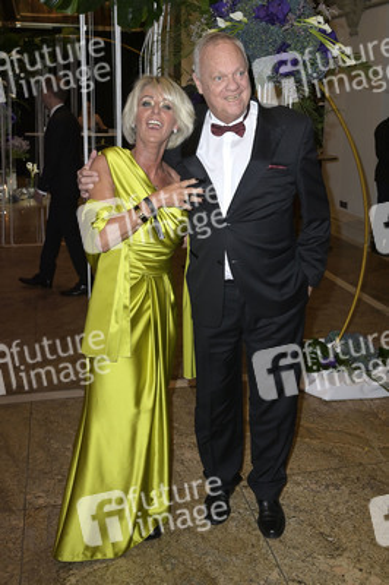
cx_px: 194
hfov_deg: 38.8
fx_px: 552
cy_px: 292
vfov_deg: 55.8
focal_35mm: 34
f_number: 5.6
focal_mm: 34
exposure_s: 1/200
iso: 2500
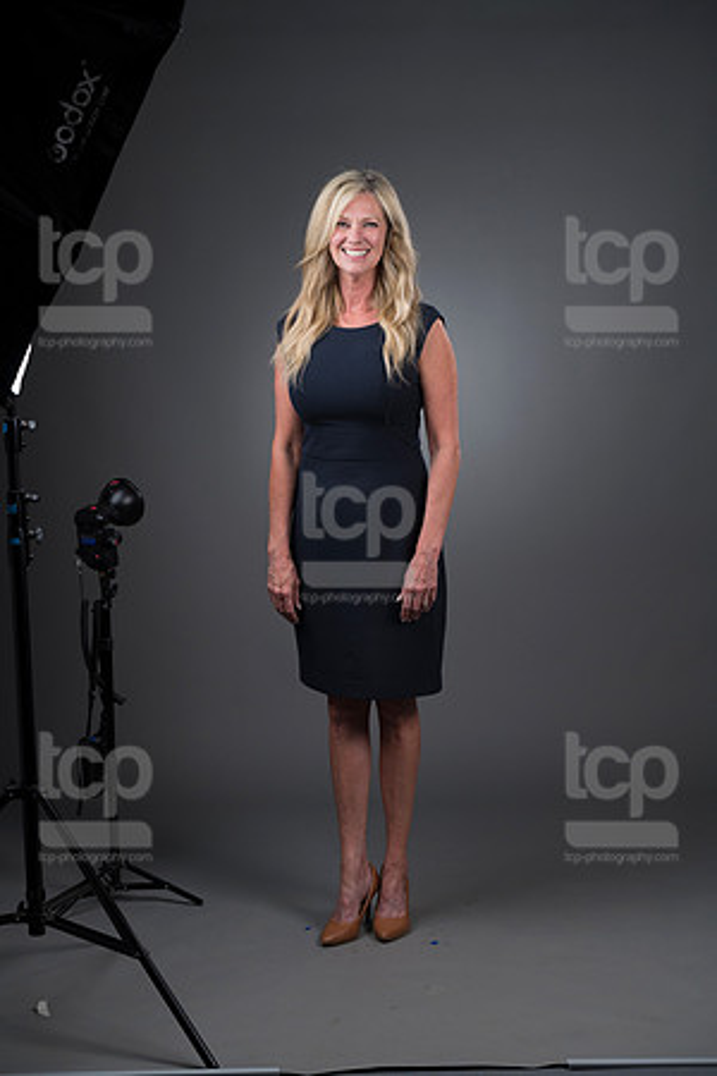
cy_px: 538
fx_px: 2390
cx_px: 358
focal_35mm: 80
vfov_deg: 25.4
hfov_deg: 17.1
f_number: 5.6
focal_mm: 80
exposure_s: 1/250
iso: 160
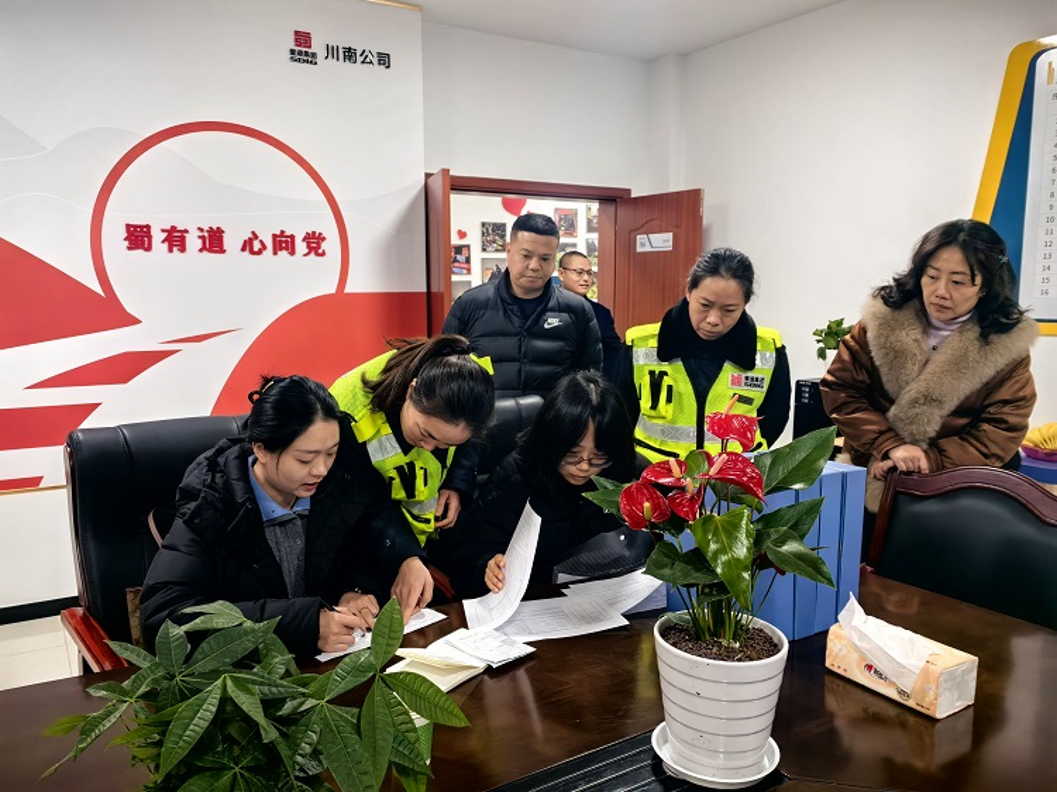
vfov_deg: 51.3
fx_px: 824
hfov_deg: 65.3
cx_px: 528
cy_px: 396
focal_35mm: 27
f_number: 2
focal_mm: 5.75
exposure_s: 1/60
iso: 320
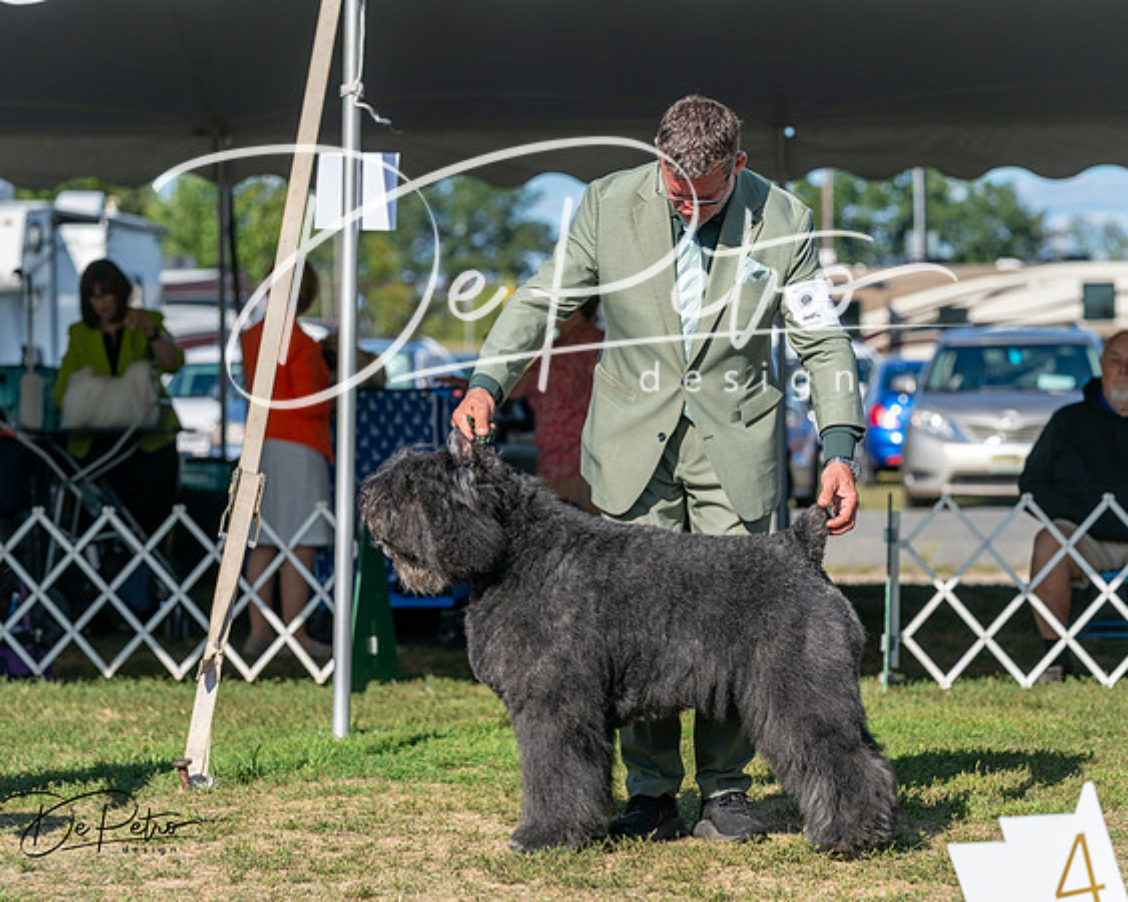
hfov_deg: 13.6
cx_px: 564
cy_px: 451
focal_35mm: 142
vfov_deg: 10.9
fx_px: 4736
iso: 125
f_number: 4.5
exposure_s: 1/1250
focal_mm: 126
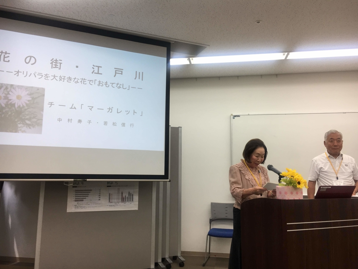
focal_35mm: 29
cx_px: 179
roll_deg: -0.5
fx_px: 300
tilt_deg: +6.6
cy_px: 134
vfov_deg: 48.2
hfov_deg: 61.7
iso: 40
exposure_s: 1/120
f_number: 2.2
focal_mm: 4.15
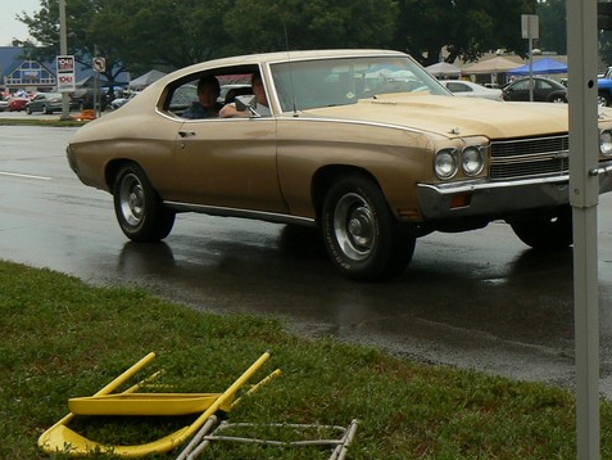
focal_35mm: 62
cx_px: 387
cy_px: 109
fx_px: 1096
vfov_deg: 23.4
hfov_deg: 31.0
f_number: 5.6
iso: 80
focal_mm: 6
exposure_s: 1/250
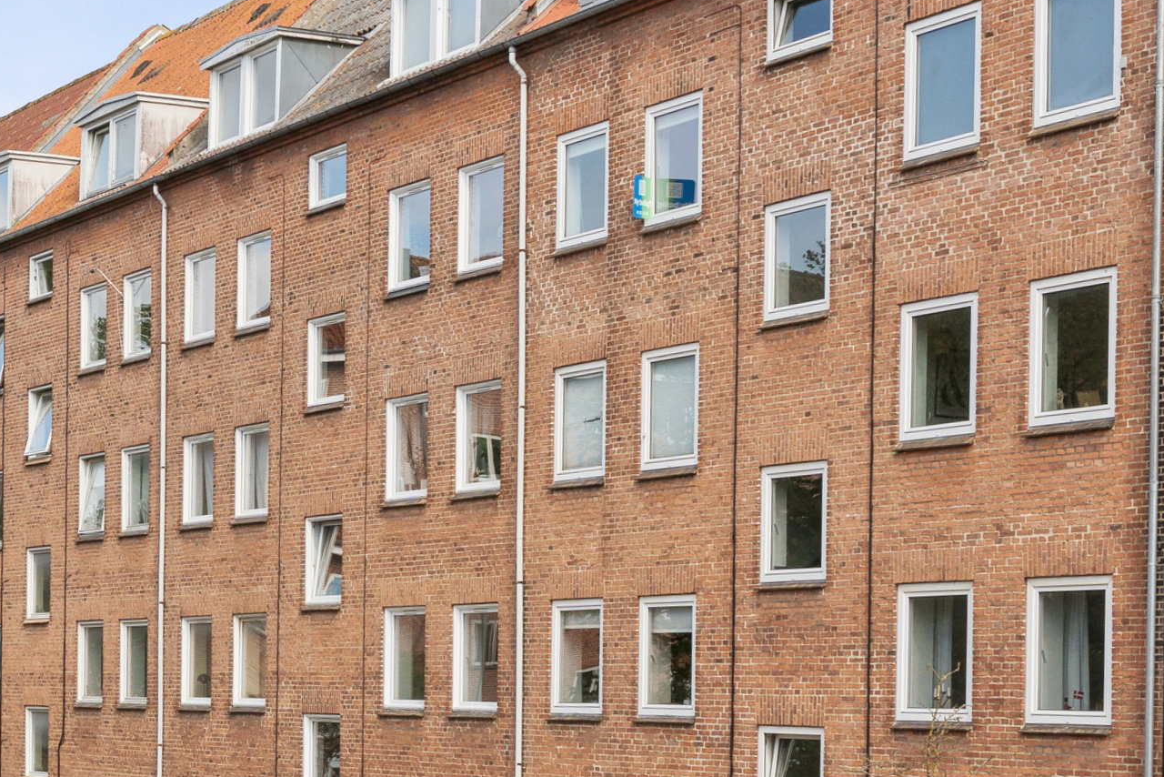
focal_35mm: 82
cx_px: 27
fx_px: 2652
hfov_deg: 23.8
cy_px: 474
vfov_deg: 16.6
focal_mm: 35
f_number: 10
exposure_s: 1/500
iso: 400
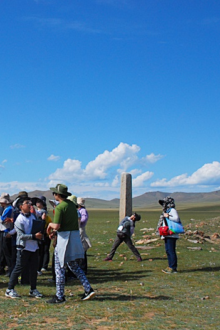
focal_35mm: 64
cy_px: 168
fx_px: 586
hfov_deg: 20.7
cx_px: 7
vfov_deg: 31.4
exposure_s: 1/2500
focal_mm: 28
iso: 400
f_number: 5.6
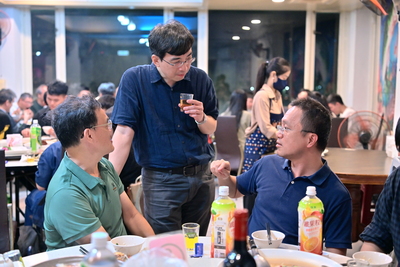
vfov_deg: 30.5
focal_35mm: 44
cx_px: 200
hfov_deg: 44.5
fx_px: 489
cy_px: 134
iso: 2500
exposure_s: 1/100
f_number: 2.8
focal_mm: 44
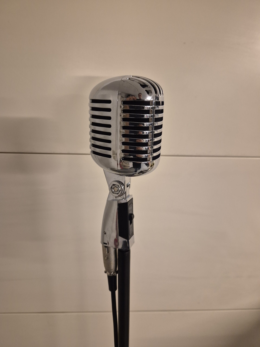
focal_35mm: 23
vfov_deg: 73.9
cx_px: 130
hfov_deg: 58.9
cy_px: 174
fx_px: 230
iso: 640
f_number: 1.8
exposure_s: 1/100
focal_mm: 5.4
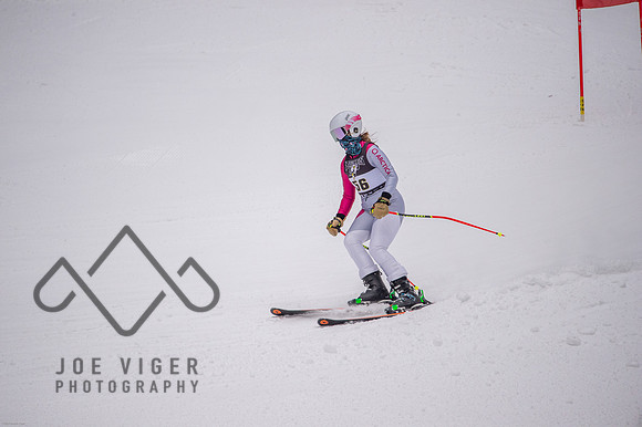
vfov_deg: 2.3
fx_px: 10693
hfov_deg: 3.4
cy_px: 214
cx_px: 321
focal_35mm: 600
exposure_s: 1/5000
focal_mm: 600
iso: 2000
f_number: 6.3
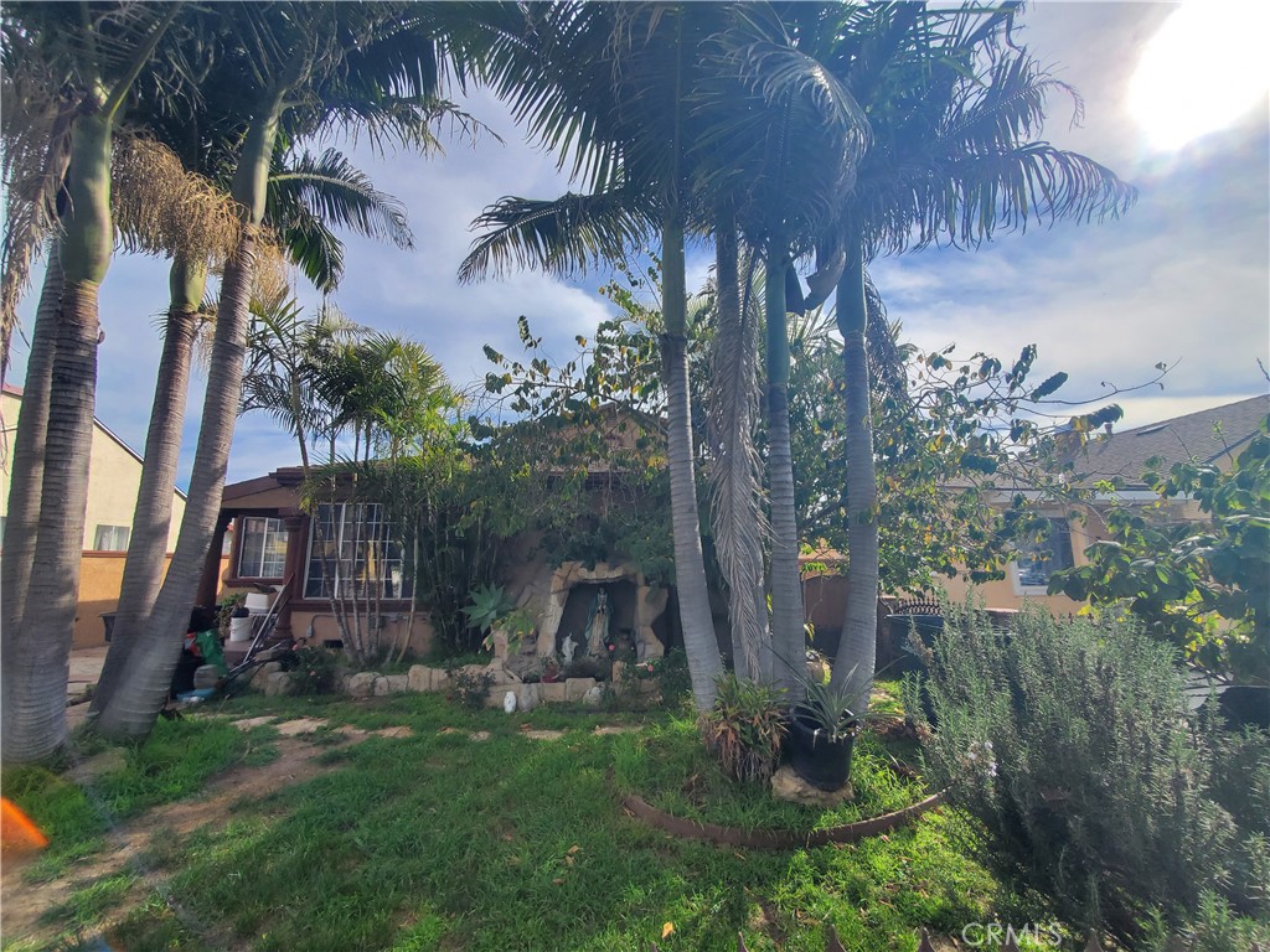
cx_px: 635
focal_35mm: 13
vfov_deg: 89.9
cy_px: 476
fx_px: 477
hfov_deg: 106.2
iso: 50
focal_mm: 1.8
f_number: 2.2
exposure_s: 1/1283
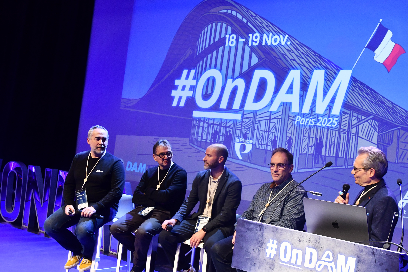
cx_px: 232
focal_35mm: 52
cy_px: 152
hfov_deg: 38.4
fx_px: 585
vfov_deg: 26.1
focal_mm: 27
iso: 1600
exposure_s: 1/80
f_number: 5.6
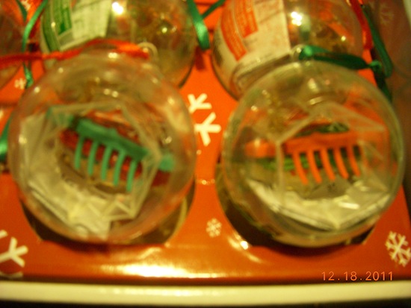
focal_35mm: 38
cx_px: 206
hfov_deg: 49.0
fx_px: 451
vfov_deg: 37.7
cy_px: 154
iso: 400
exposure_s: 1/8
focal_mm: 6.3
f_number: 3.3
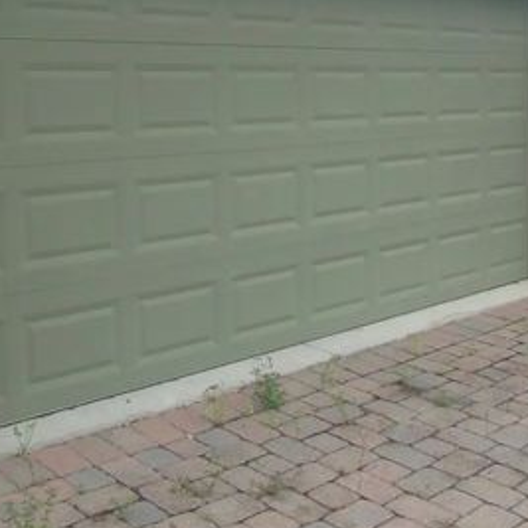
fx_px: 915
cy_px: 91
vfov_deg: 31.2
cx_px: 221
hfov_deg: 32.1
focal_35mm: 53
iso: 80
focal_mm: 4.4
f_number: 3.4
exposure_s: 1/125
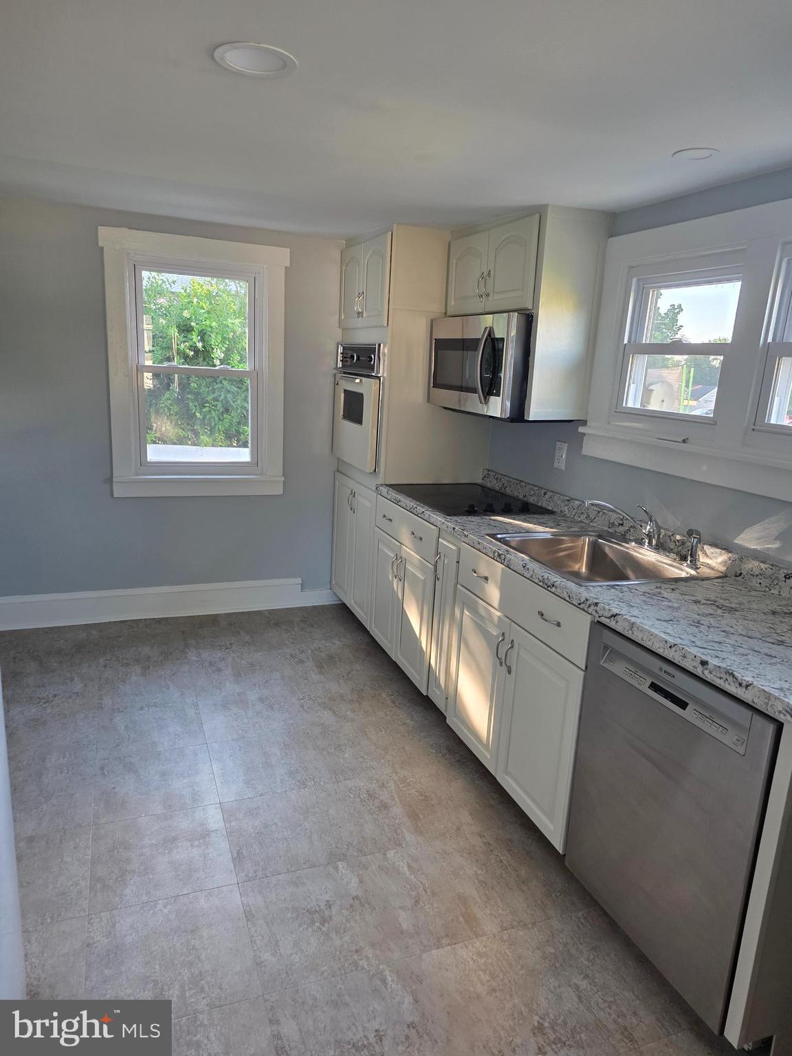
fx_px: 702
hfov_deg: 58.9
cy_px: 528
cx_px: 396
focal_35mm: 23
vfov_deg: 73.9
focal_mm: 6.25
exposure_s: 1/180
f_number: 1.7
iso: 200
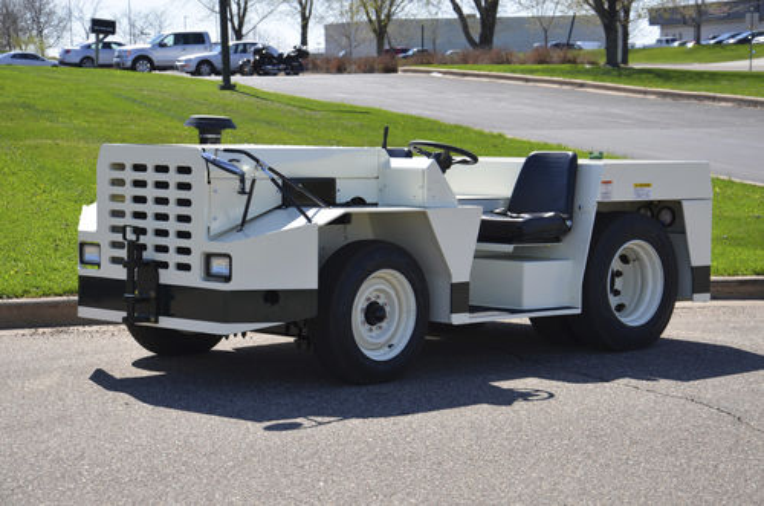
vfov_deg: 14.6
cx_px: 382
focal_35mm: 93
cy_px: 253
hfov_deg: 22.0
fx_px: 1969
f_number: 8
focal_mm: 62
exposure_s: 1/250
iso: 110
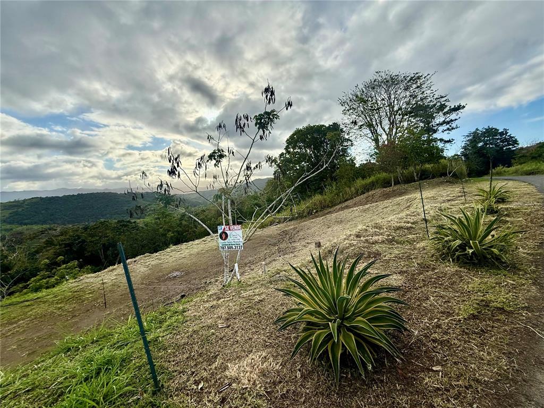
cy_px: 204
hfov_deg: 102.1
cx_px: 272
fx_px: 220
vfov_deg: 85.7
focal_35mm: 14
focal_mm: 2.22
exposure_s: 1/2092
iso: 64
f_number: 2.2
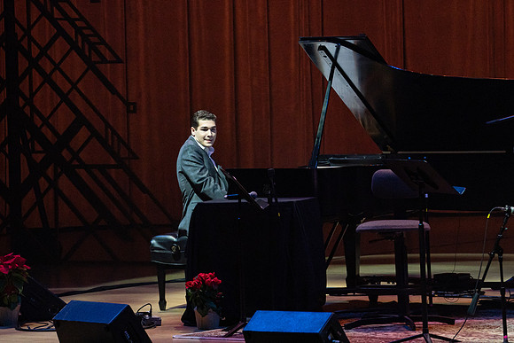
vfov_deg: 5.0
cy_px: 142
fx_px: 3916
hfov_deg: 7.5
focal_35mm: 274
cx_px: 220
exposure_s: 1/250
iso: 2500
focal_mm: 200
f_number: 6.3
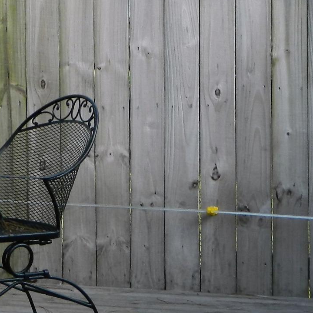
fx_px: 2148
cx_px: -132
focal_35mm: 210
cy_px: 51
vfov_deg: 8.3
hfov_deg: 8.2
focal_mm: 10.2
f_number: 3.8
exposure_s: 1/160
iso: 80
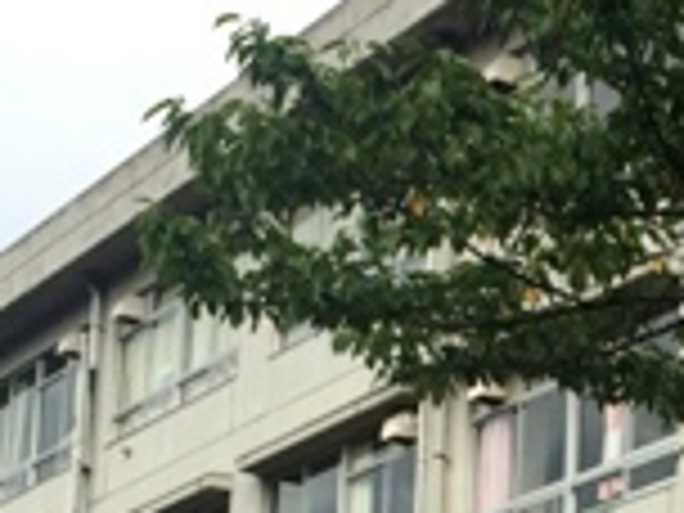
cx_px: 778
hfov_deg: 15.7
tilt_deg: +12.6
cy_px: 702
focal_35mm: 122
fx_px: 2411
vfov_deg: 11.8
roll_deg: -1.2
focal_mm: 4.15
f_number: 2.2
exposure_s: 1/1642
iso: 32
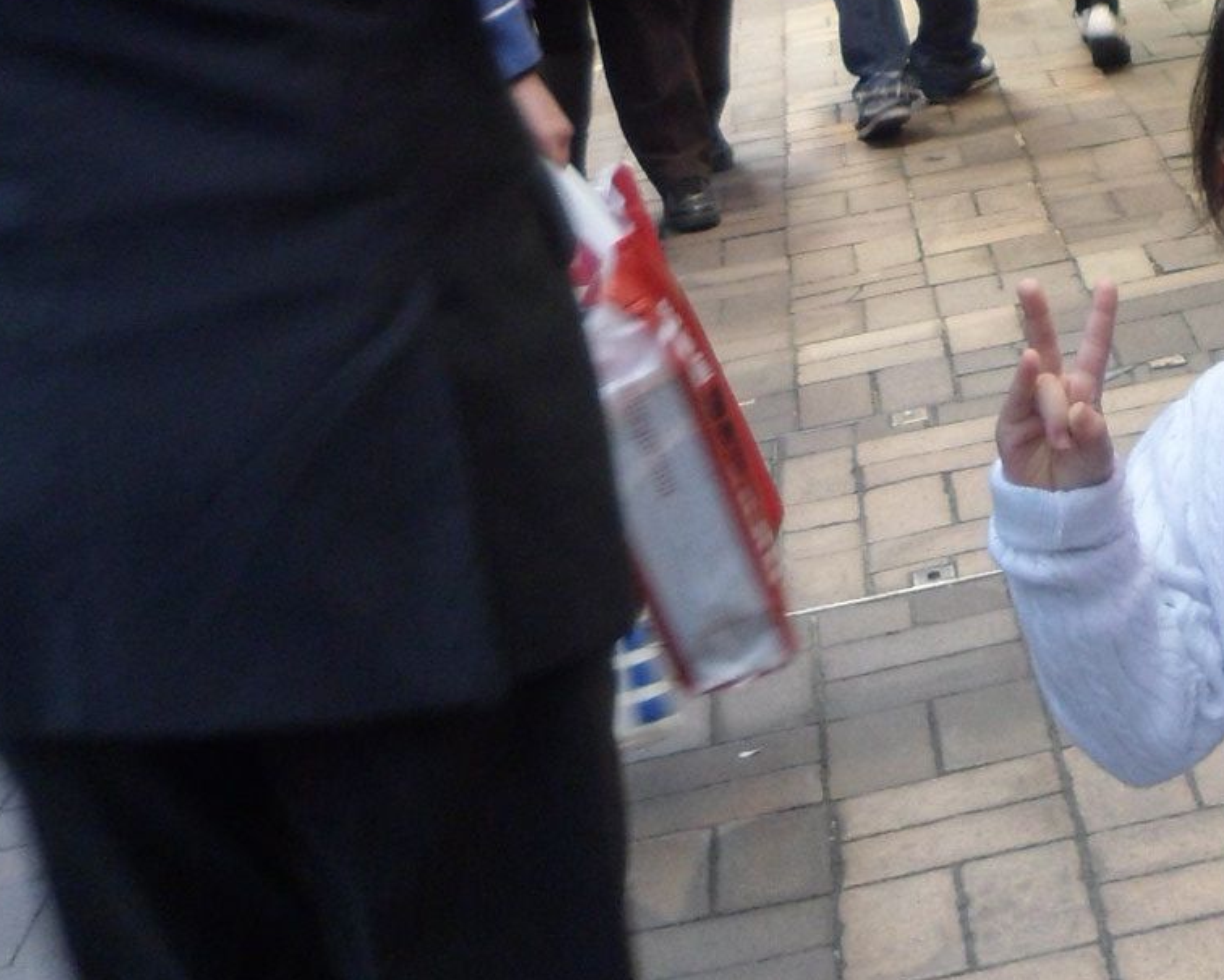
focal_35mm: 87
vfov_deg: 17.0
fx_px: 3152
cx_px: 1344
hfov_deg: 20.9
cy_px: -154
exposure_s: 1/45
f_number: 3.3
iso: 80
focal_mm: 4.9
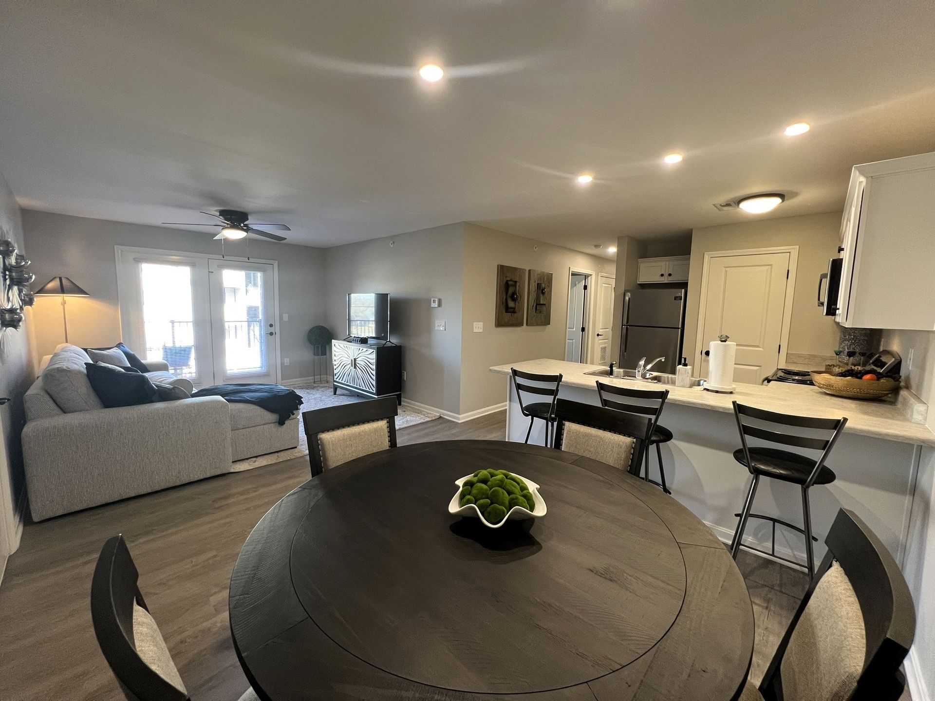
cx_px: 468
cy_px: 350
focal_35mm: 13
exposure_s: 1/60
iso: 200
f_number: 1.8
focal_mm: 1.57
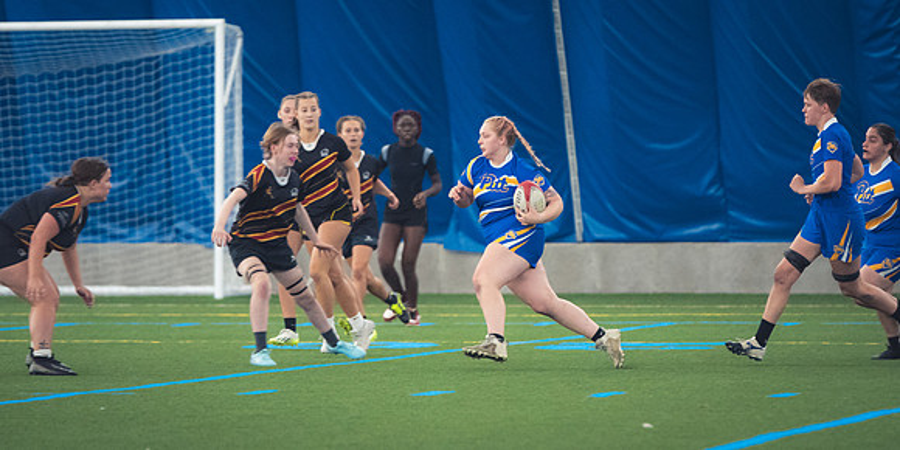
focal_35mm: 339
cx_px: 465
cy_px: 243
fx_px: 7884
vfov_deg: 3.3
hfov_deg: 6.5
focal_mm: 200
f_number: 2.8
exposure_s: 1/320
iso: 4000
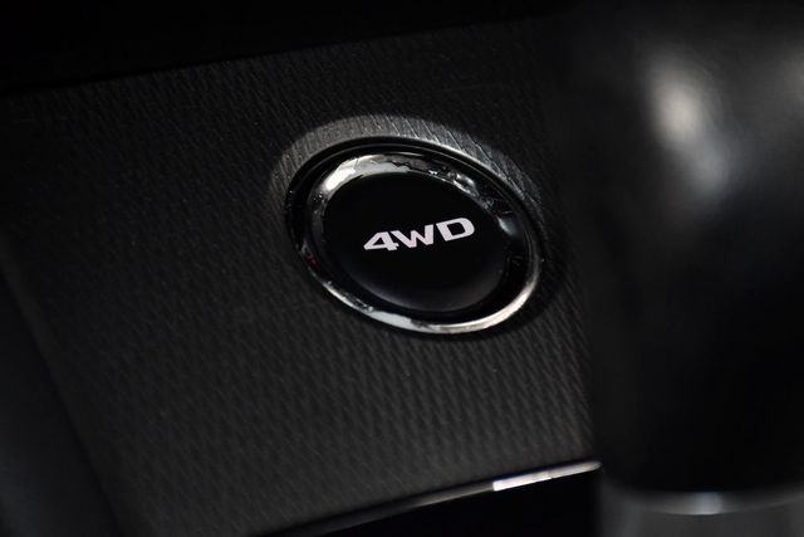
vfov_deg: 6.5
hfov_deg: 9.8
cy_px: 268
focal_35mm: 210
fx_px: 4691
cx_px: 402
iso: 2500
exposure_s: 1/80
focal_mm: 140
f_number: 5.6
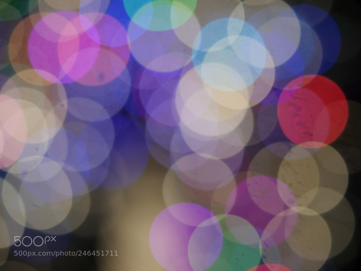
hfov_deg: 13.2
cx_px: 180
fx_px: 1564
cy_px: 136
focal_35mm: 150
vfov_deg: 9.9
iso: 200
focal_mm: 75
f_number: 1.8
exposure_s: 1/500
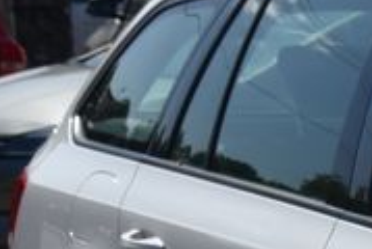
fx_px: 2836
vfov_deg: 4.9
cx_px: 991
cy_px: 544
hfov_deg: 6.9
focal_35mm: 274
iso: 500
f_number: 13
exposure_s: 1/640
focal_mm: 48
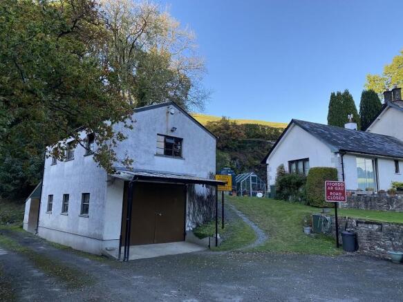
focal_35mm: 26
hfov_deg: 67.3
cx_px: 202
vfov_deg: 53.0
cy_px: 151
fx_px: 303
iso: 32
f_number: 1.8
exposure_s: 1/477
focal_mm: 4.25
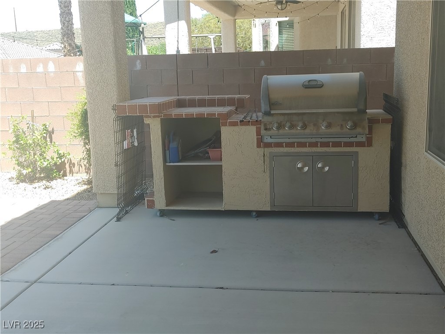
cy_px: 167
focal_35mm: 41
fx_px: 527
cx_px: 222
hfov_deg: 45.8
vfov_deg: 35.1
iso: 50
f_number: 1.8
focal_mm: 5.58
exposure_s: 1/397
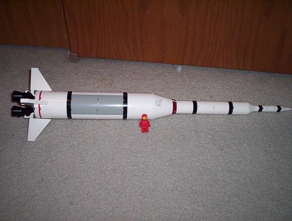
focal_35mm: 38
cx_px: 146
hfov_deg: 48.9
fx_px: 321
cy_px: 110
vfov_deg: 37.9
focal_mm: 4.99
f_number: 4.5
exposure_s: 1/60
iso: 140
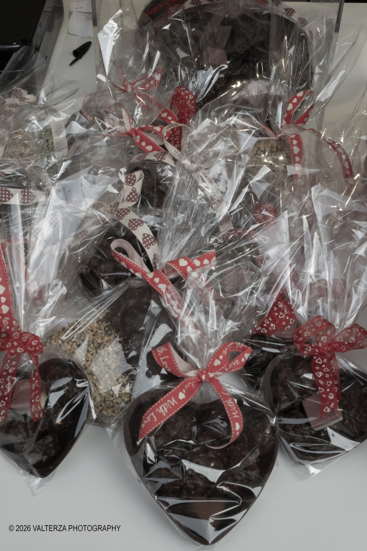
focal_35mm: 51
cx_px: 184
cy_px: 276
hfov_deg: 26.5
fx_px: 780
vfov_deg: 38.9
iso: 800
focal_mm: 34.2
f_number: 20
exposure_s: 1/60
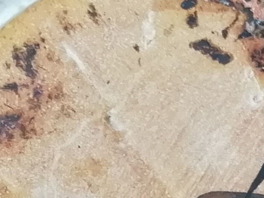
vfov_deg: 8.3
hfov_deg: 11.3
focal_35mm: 175
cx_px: 160
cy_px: 322
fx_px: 1335
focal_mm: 3.21
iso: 50
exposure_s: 1/50
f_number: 2.2
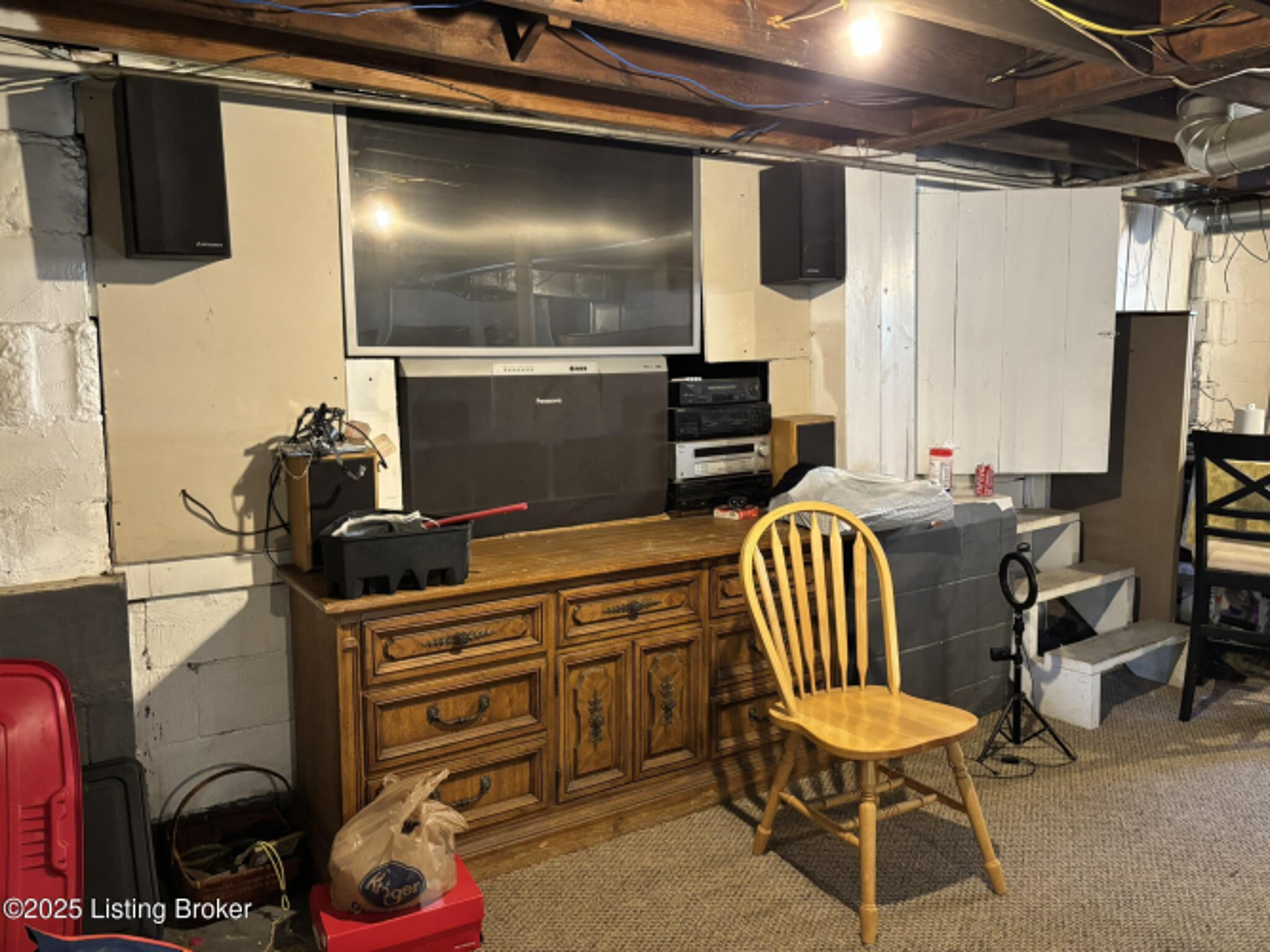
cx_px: 635
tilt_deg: -6.5
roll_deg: +0.5
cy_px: 476
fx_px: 954
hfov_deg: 67.3
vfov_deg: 53.0
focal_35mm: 26
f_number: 1.6
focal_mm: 5.96
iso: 500
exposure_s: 1/40
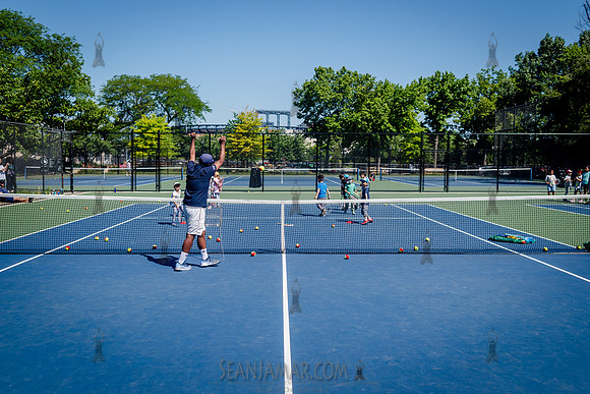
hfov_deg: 54.0
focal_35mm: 35
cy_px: 197
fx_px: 579
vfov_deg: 37.6
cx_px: 295
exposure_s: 1/2500
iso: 200
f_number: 4
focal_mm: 35
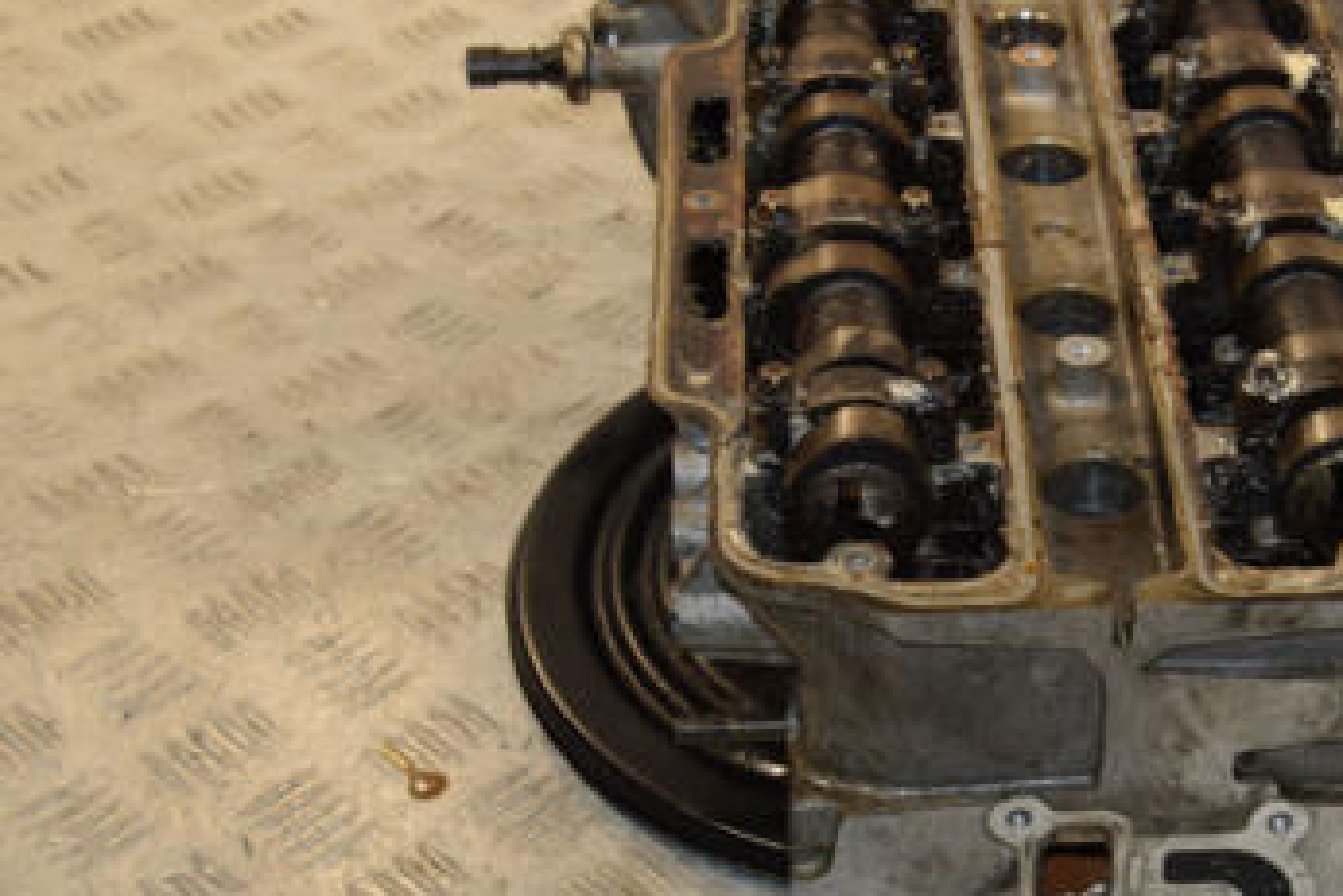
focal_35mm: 78
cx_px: 1102
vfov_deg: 17.5
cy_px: 500
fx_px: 2911
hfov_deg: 25.5
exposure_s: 1/200
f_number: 6.3
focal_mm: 30
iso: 800
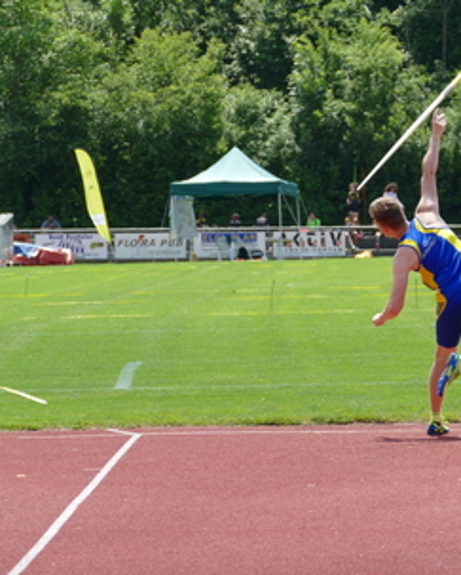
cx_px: 469
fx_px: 5688
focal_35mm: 334
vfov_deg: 5.8
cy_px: 275
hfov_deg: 4.6
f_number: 4
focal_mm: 73
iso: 125
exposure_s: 1/500
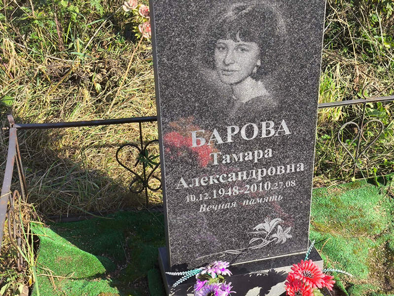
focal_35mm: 50
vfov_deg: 29.1
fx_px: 569
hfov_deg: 38.2
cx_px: 197
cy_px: 148
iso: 50
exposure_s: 1/499
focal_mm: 4.71
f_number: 1.7
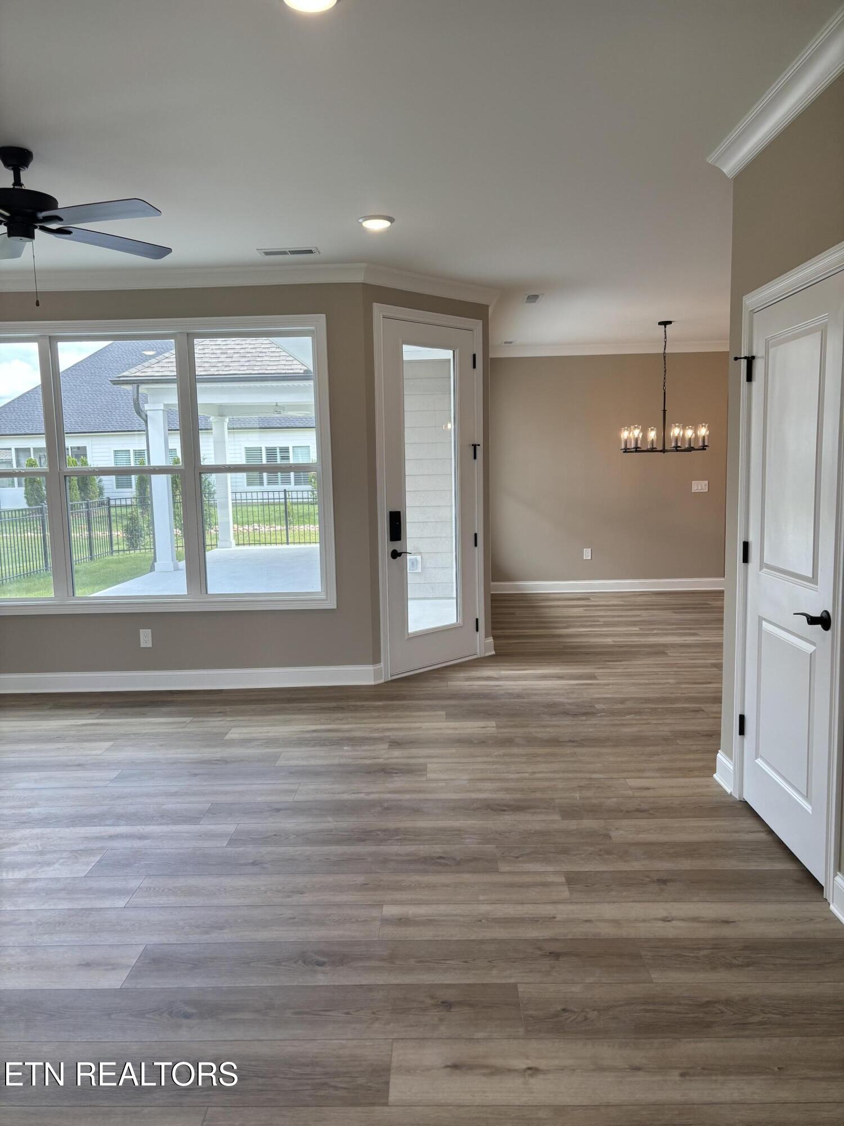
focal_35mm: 26
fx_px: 845
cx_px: 422
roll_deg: +0.9
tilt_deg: -6.4
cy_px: 563
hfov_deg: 53.1
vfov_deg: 67.3
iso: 50
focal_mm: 5.96
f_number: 1.6
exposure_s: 1/145
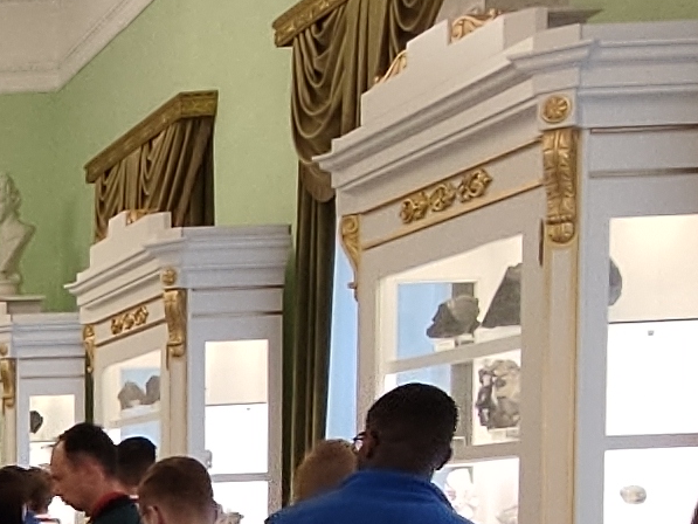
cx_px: -497
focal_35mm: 82
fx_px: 1654
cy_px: 703
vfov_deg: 16.8
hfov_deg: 19.1
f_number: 2.2
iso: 179
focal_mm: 1.6
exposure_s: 1/33
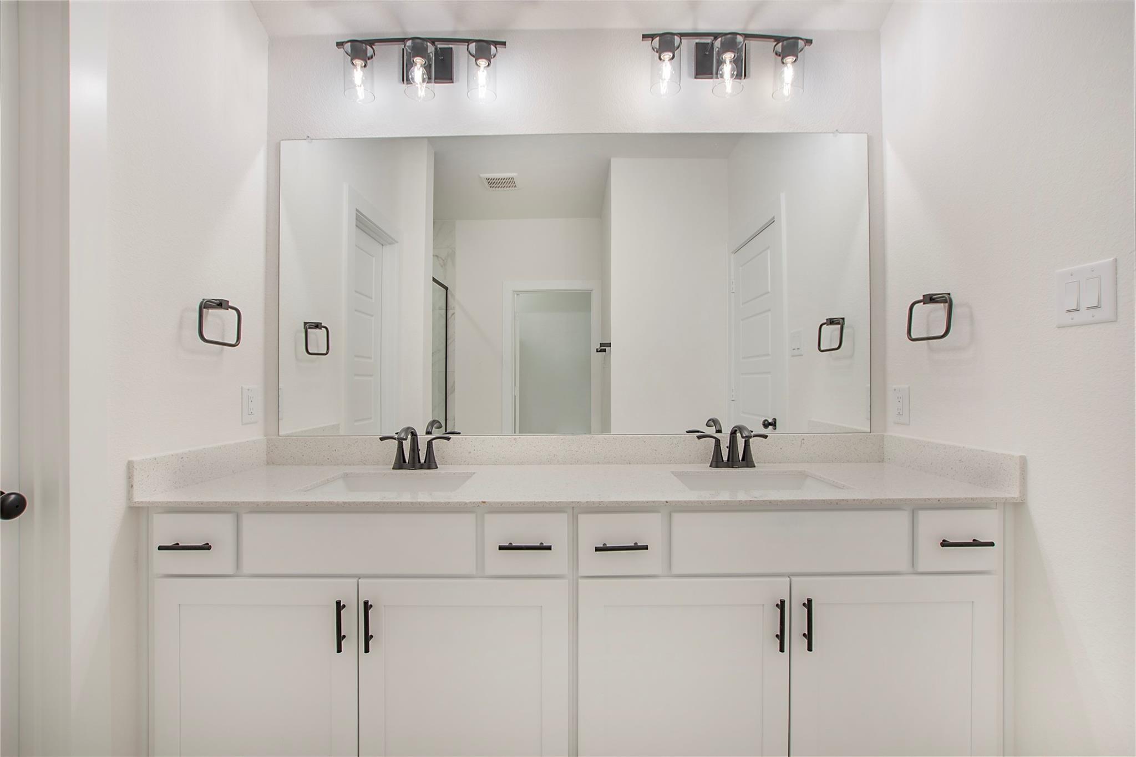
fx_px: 473
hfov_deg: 100.4
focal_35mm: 15
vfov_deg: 77.3
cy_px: 378
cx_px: 568
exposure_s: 1/30
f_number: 5.6
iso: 100
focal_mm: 10
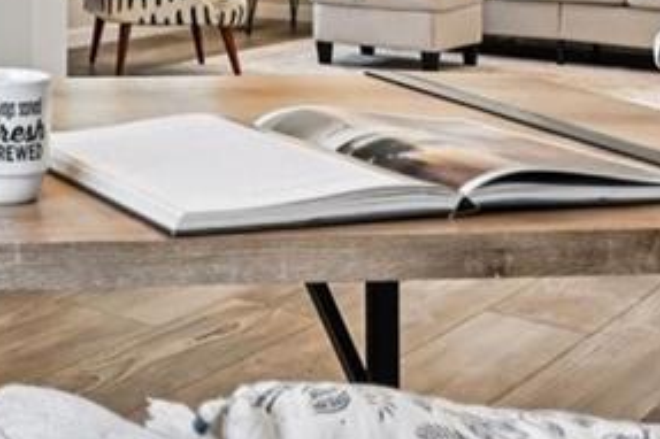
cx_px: -253
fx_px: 1429
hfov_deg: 22.5
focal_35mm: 78
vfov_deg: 16.3
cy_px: -170
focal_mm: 14
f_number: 11
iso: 400
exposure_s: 1/15
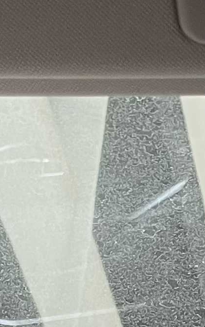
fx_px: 1492
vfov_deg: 12.5
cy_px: 211
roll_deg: -2.5
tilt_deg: +34.2
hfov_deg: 7.6
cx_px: 377
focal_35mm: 167
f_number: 1.6
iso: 200
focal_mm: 4.2
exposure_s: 1/60
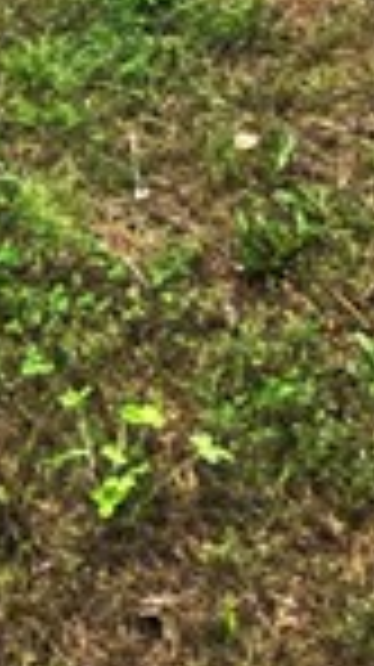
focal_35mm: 98
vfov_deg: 13.3
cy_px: -1076
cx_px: 90
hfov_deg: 12.3
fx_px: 1732
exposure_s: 1/2000
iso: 40
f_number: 1.9
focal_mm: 2.2
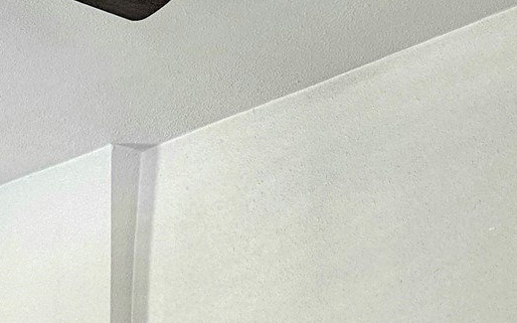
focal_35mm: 96
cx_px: -3
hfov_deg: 20.9
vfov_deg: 12.3
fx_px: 1353
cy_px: 614
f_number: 1.8
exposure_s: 1/60.2
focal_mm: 5.4
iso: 800
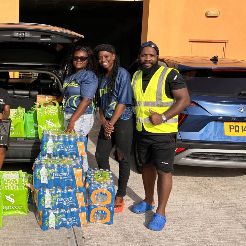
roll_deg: -1.0
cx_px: 38
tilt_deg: -5.5
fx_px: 314
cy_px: 94
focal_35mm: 39
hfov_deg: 40.4
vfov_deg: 42.6
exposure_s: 1/2695
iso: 50
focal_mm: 5.7
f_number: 1.5
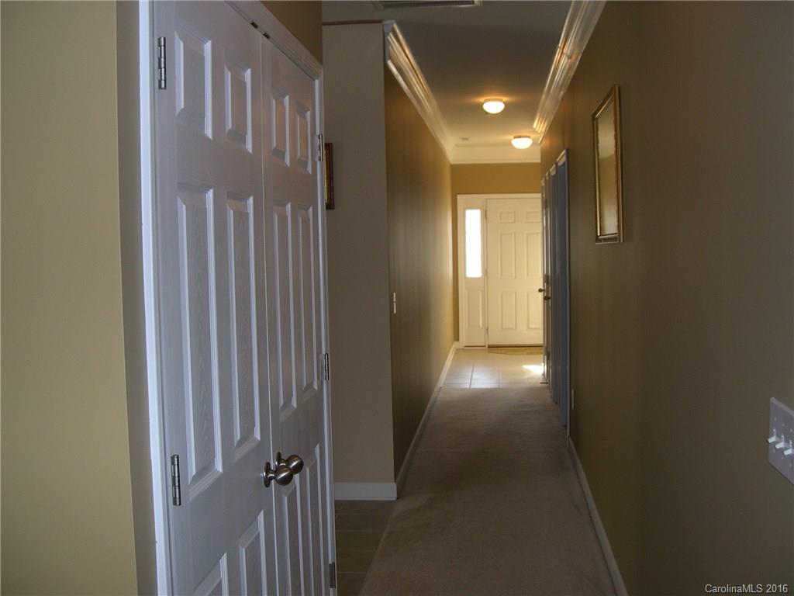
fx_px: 872
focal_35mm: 38
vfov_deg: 37.7
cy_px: 298
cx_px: 397
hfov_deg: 49.0
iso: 100
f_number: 2.8
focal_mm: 8
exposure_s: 1/30
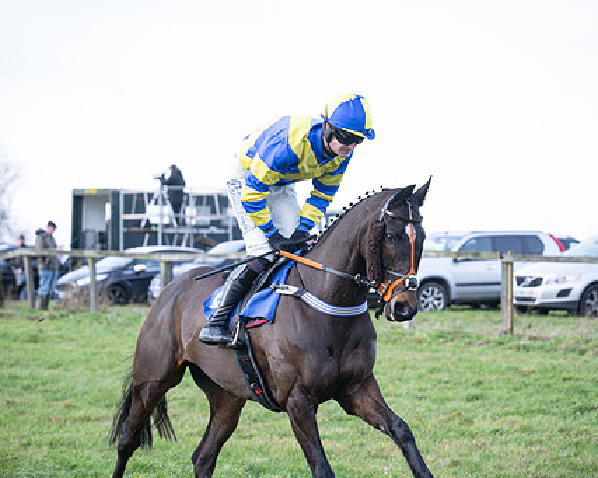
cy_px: 303
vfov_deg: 10.3
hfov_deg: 12.9
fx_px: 2635
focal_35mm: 149
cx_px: 436
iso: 400
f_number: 4
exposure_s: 1/800
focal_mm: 72
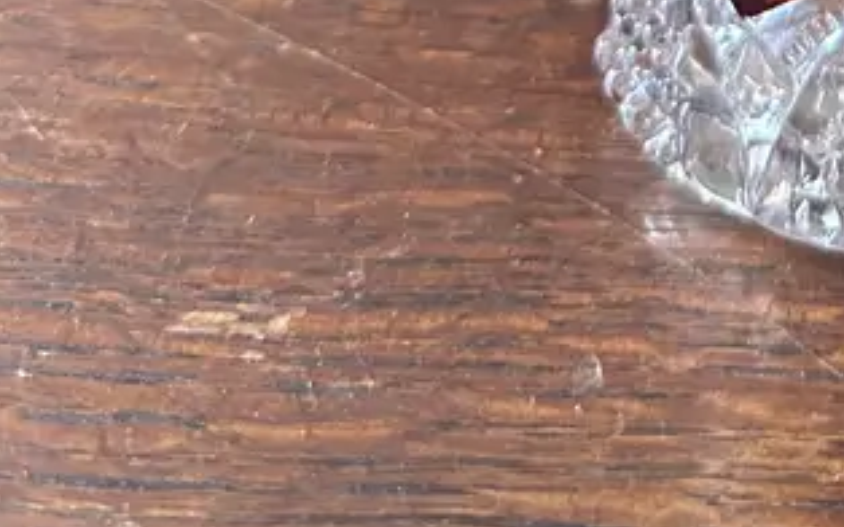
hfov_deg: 23.5
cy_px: -753
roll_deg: -0.6
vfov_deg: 12.3
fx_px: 1908
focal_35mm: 83
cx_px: 914
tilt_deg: -20.9
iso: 500
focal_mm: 6.86
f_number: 1.78
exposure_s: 1/50
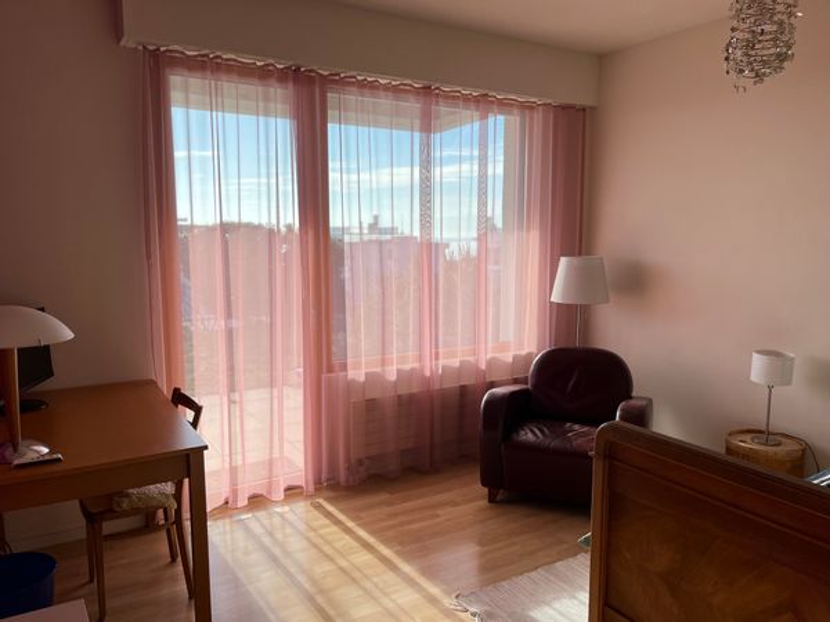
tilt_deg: -7.8
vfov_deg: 53.1
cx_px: 415
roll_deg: +0.2
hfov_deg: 67.3
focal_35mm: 26
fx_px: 623
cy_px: 311
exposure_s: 1/959
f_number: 1.6
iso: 50
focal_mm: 5.1
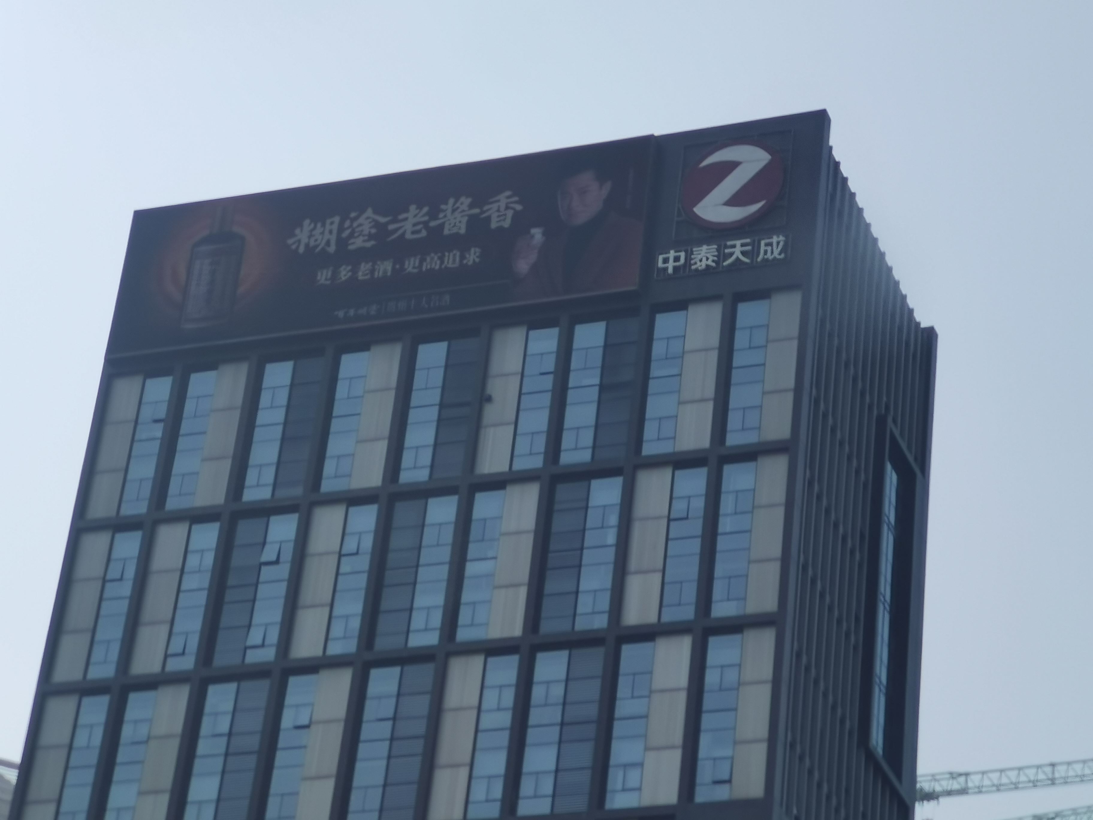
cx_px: 546
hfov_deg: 19.3
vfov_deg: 14.5
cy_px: 410
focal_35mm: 102
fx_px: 3221
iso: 50
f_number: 2.4
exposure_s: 1/1613
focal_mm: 7.48
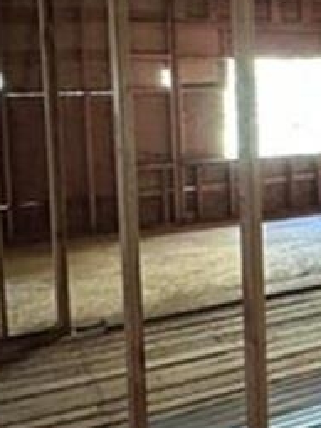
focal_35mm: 55
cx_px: 392
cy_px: 131
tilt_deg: -3.2
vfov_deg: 34.5
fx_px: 681
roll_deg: -0.5
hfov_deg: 24.0
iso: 1250
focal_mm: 2.22
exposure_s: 1/49
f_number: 2.2
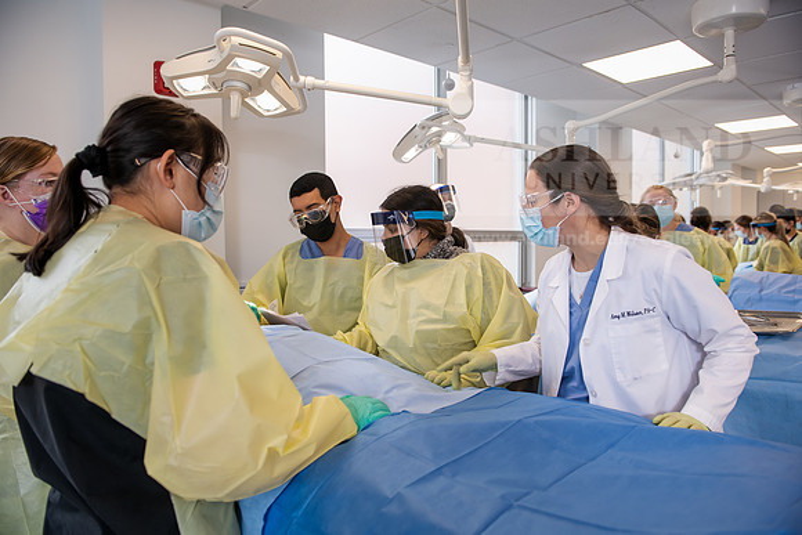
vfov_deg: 53.2
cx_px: 401
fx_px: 535
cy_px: 268
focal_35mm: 24
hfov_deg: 73.7
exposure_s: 1/200
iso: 400
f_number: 4
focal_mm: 24
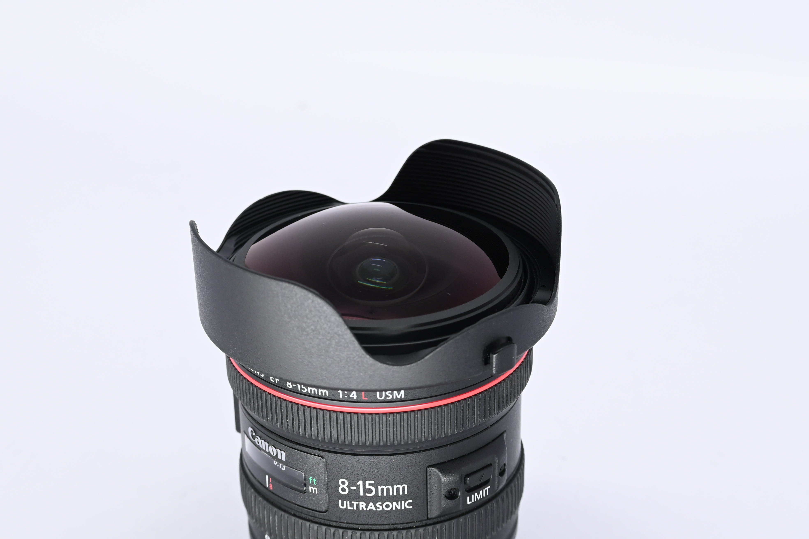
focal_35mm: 75
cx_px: 404
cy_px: 270
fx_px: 1685
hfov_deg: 27.0
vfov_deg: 18.2
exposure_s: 1/125
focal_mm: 50
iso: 500
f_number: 9
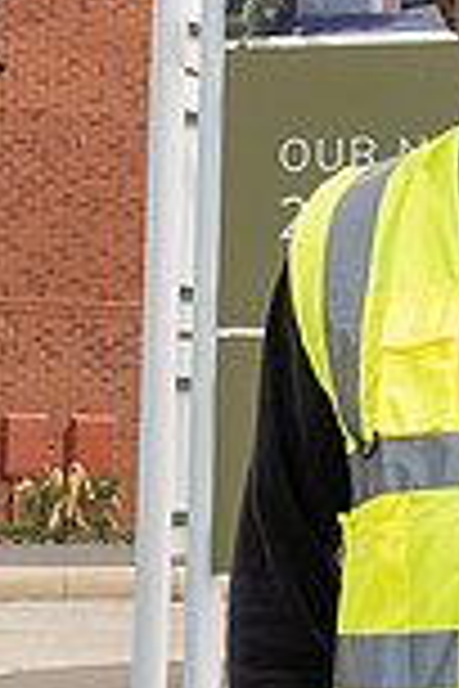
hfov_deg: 11.8
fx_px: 2218
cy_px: 236
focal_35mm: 116
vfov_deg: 17.6
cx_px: 131
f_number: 6.4
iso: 160
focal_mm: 17.6
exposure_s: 1/250
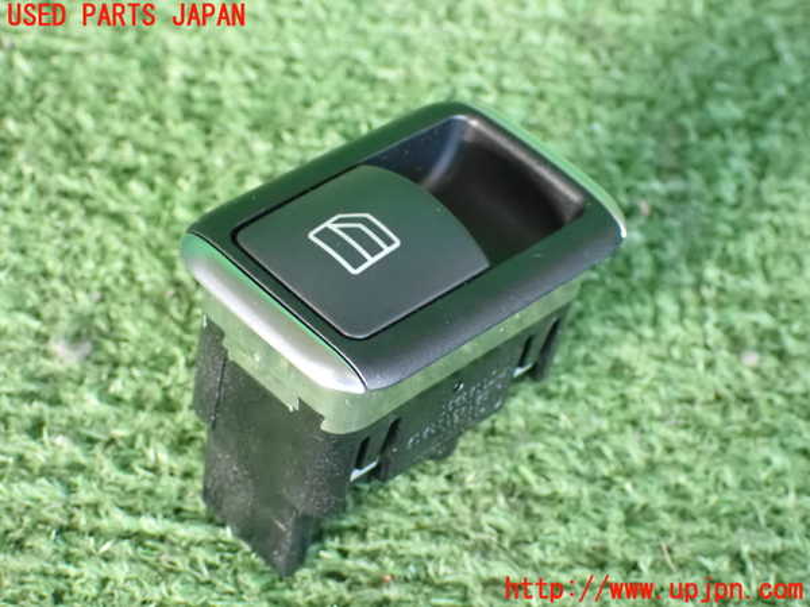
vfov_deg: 18.0
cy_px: 304
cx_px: 405
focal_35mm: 82
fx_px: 1919
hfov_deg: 23.8
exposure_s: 1/80
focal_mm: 14.62
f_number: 4.3
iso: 1600
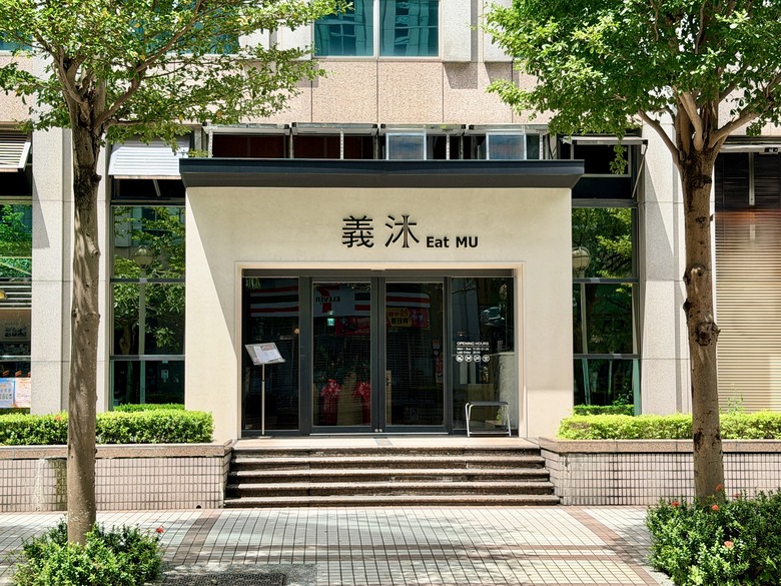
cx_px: 390
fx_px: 1083
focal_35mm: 48
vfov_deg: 30.3
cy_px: 293
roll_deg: +0.2
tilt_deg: +3.6
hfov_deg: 39.7
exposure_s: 1/1980
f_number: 1.78
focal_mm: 6.76
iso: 64
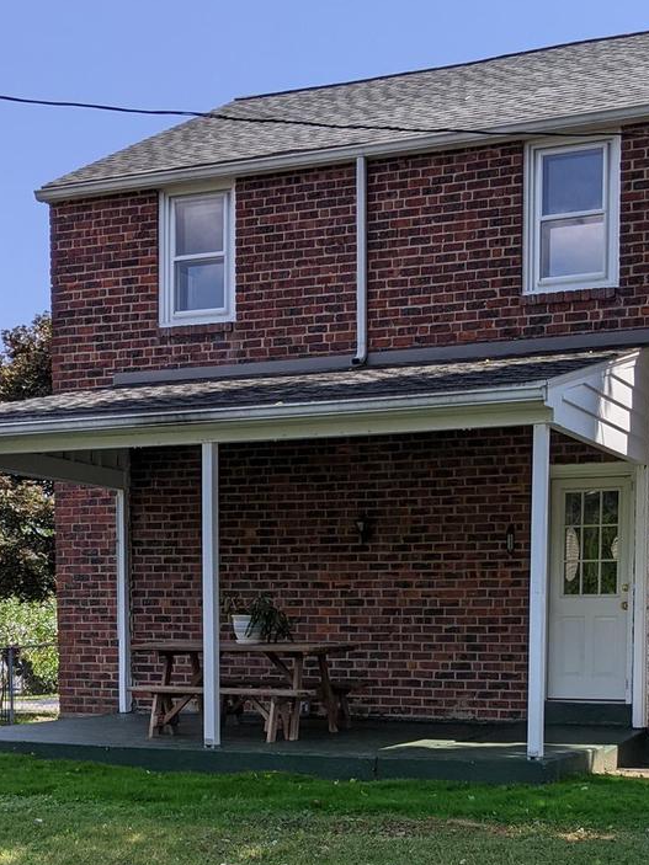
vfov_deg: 31.3
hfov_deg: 24.7
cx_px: 427
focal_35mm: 59
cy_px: 760
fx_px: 1475
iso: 42
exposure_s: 1/1565
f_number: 1.8
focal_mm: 4.44
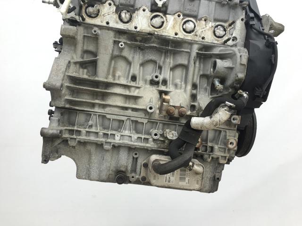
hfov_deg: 61.7
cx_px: 151
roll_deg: +1.3
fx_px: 253
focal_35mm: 29
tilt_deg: +6.9
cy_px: 113
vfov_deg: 48.2
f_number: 2.2
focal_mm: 4.15
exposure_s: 1/469
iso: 25
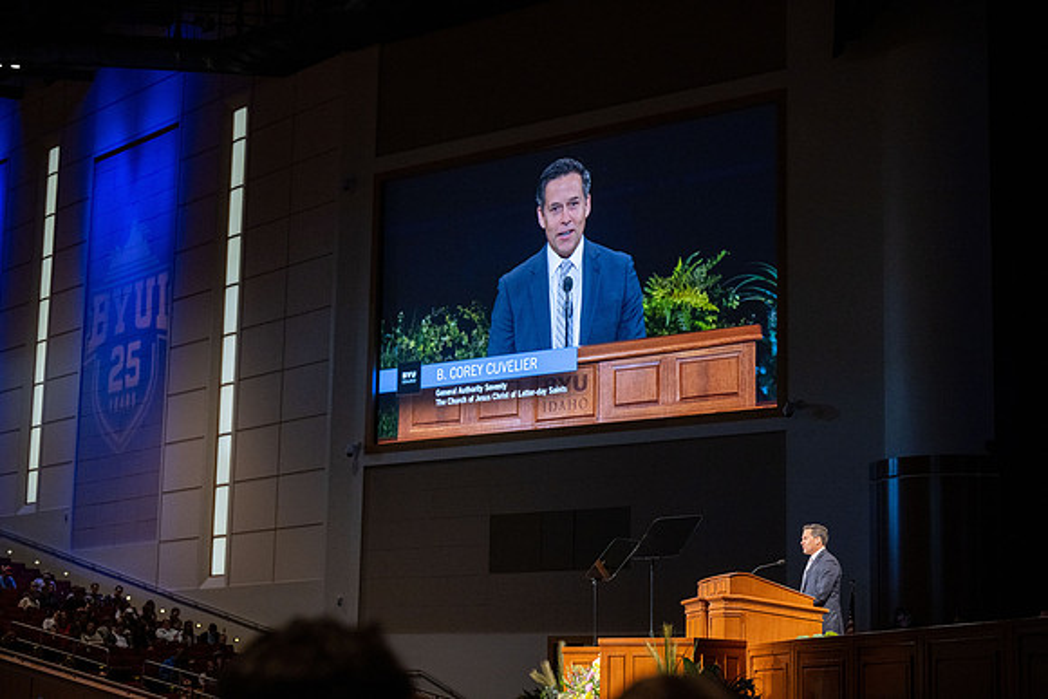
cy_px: 350
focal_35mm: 70
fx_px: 2038
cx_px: 524
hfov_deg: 28.8
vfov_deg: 19.5
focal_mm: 70
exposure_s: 1/125
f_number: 4
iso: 1250
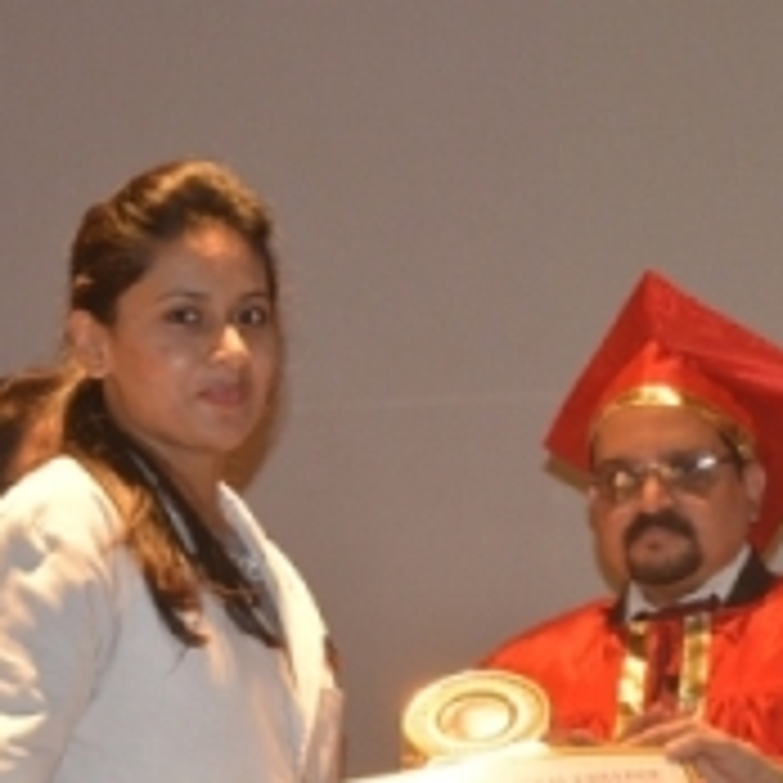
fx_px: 4223
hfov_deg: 10.6
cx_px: 630
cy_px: 648
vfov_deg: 10.6
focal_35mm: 165
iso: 560
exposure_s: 1/60
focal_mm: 50
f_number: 5.6
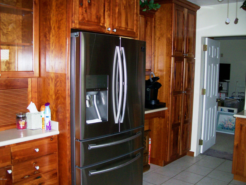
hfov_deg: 51.4
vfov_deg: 39.7
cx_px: 123
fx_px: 256
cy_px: 92
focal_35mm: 36
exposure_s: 1/64
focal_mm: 6
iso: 140
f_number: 2.7
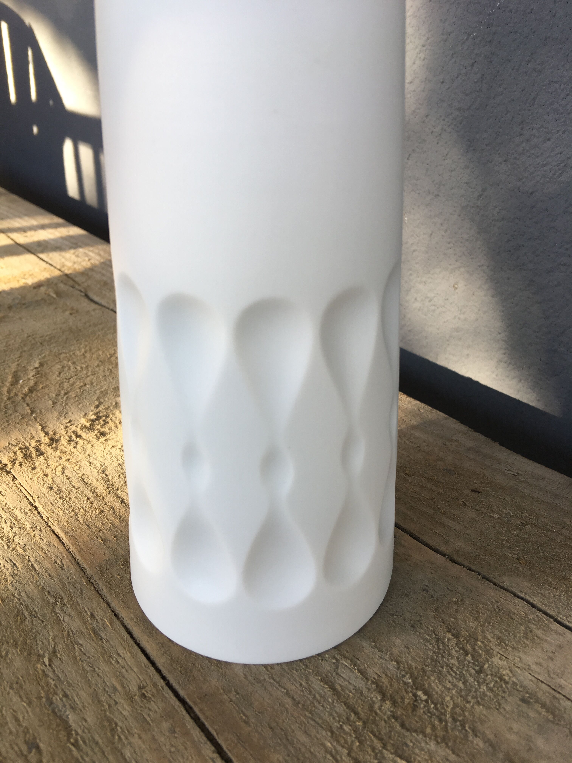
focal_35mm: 29
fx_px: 639
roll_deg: -1.9
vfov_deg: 61.7
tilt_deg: -27.0
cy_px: 382
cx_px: 286
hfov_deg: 48.2
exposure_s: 1/152
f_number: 2.2
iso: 25
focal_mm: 4.15
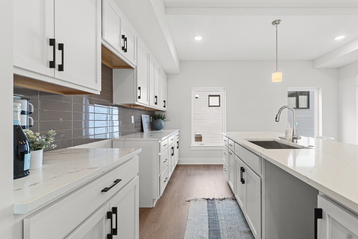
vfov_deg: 77.3
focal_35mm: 15
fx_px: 149
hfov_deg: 100.4
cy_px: 120
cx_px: 179
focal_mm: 10
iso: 100
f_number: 8
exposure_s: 1/10
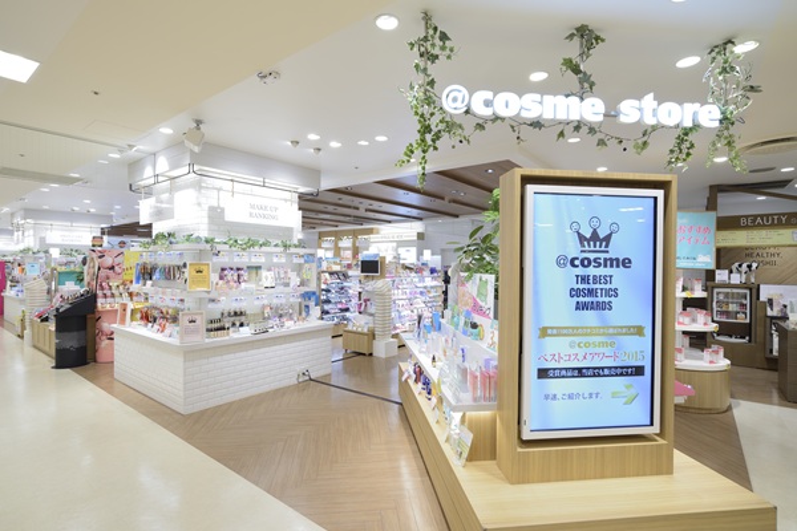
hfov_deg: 90.0
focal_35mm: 18
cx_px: 398
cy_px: 266
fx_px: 398
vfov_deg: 67.4
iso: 200
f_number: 11
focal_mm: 18
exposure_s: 1/6
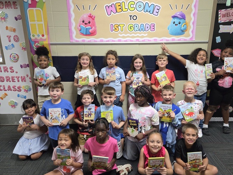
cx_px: 125
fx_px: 168
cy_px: 84
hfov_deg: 69.3
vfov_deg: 54.9
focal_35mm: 25
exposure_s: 1/120
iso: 1000
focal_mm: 5.4
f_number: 1.8
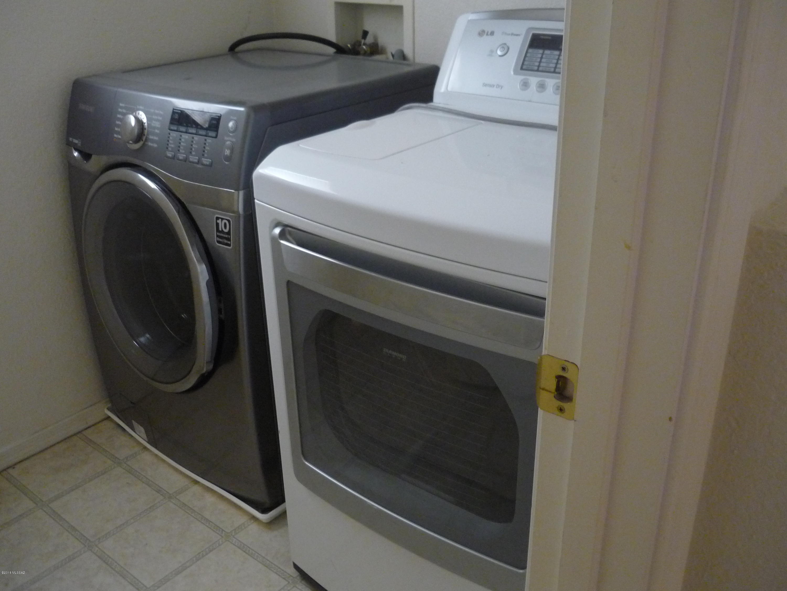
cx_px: 394
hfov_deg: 55.4
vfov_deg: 42.9
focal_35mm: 33
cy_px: 296
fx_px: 750
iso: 400
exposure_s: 1/13
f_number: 2.8
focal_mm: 5.5
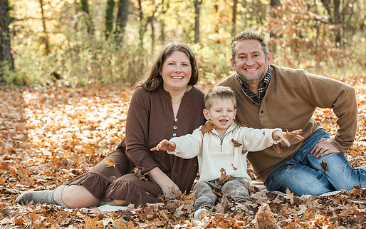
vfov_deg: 15.0
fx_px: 868
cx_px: 180
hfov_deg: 23.8
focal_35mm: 87
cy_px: 113
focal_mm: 70
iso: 800
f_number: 4.5
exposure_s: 1/1000
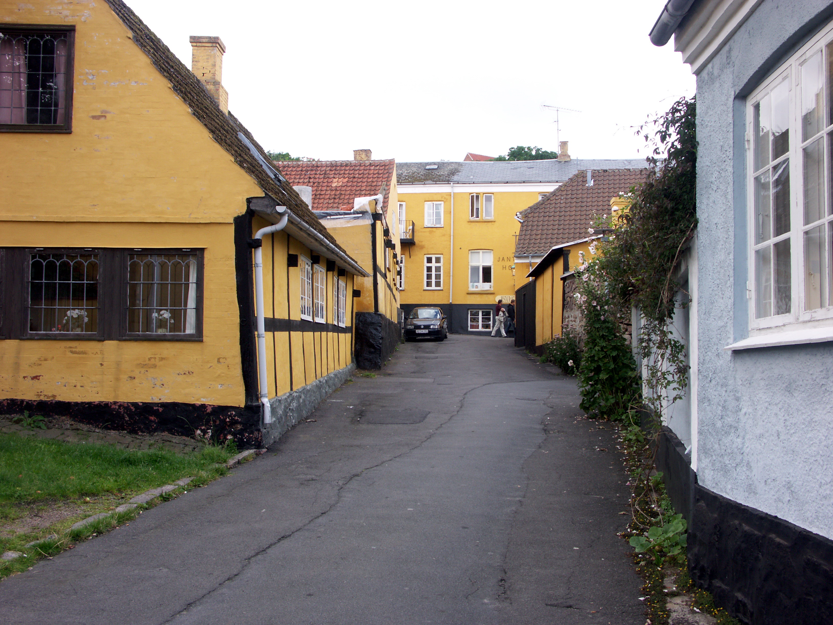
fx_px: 842
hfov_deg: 52.6
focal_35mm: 35
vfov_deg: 40.7
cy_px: 312
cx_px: 416
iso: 64
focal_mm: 9.22
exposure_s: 1/80
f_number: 5.6
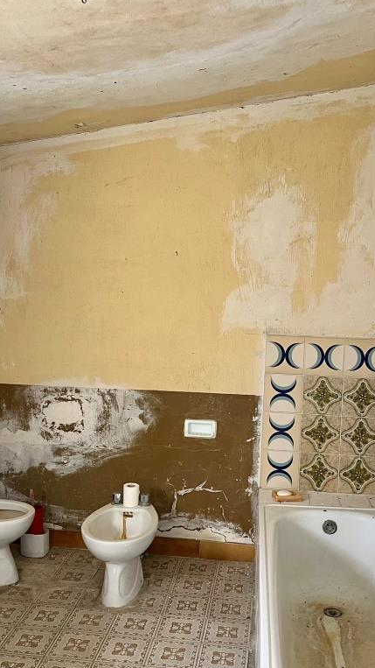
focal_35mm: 38
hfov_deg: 31.2
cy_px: 334
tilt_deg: -6.7
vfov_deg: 52.8
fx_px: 672
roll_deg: -1.9
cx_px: 195
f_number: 1.6
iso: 125
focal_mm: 5.1
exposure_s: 1/77
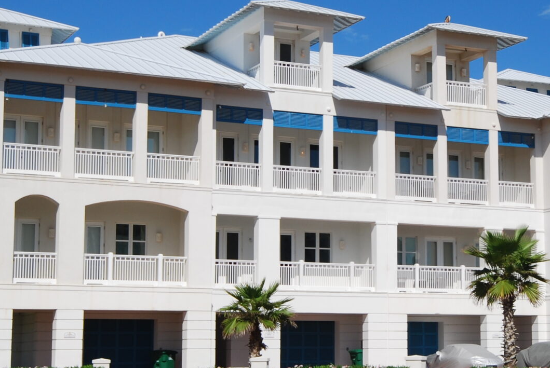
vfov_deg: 15.8
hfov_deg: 23.2
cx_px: 398
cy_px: 183
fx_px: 1331
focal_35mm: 87
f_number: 9
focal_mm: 24
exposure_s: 1/320
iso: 100
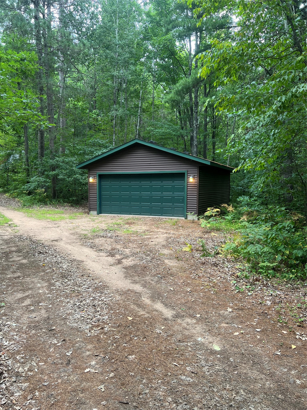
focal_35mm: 26
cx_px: 154
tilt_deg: -3.7
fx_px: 307
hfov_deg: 53.1
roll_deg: +0.2
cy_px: 205
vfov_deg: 67.3
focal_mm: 5.7
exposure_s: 1/121
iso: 50
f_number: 1.5
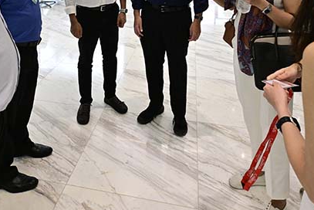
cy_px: -31
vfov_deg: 33.8
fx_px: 288
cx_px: 140
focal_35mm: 33
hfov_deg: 57.1
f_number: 8
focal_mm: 14
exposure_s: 1/250
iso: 3200
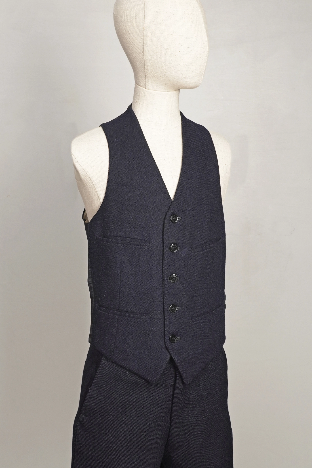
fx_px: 858
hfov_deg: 20.6
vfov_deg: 30.5
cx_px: 155
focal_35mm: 66
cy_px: 270
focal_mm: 32
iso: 400
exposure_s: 1/30
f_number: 7.1
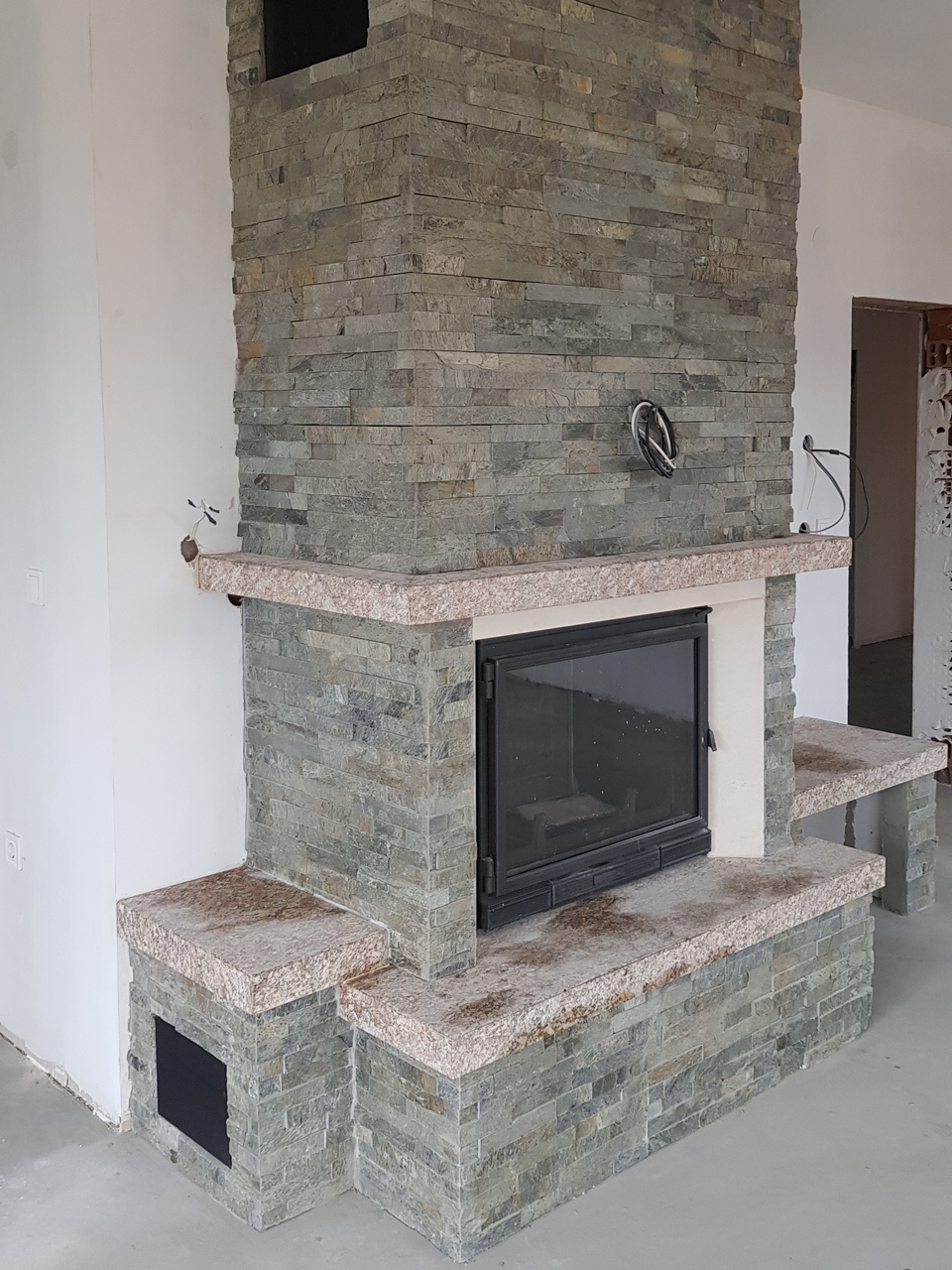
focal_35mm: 26
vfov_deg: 67.3
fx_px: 953
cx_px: 476
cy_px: 635
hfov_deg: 53.1
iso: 80
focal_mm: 4.2
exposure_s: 1/100
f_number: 1.7
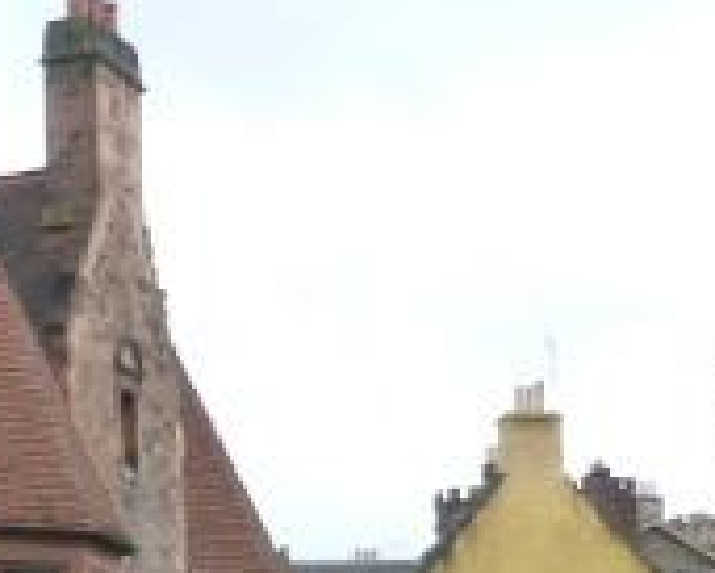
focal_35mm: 164
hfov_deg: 11.2
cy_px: 857
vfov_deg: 9.2
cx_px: -393
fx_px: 3472
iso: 160
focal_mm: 5
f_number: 3.3
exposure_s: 1/250
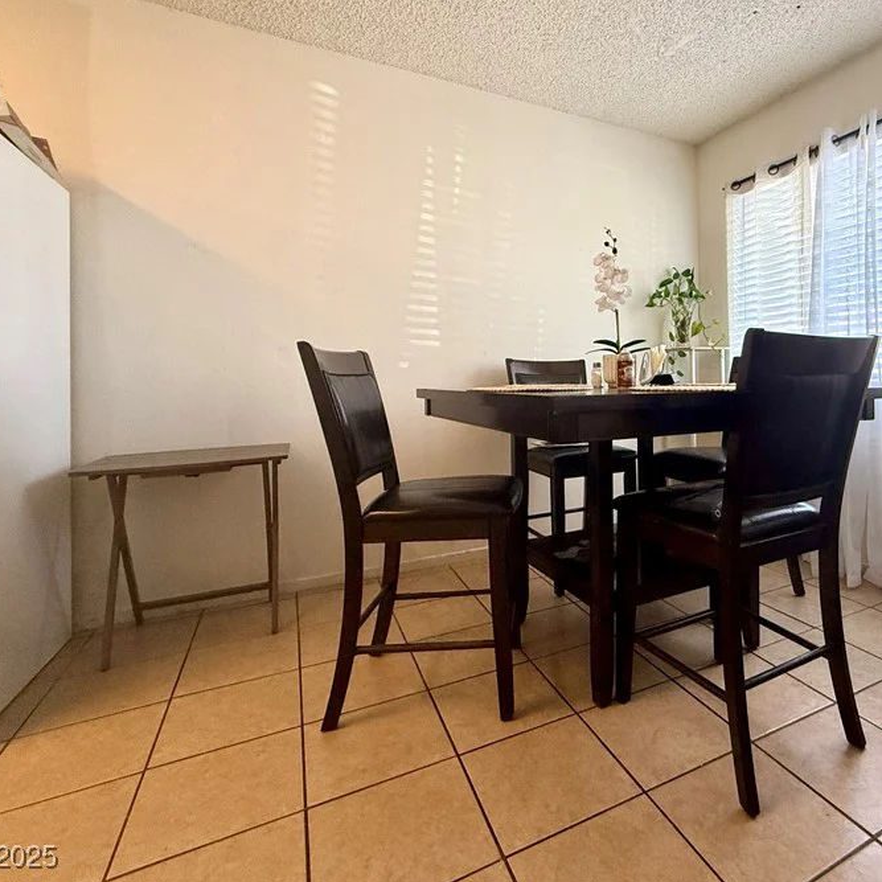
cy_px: 378
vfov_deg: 77.2
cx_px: 600
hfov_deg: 74.8
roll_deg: +0.6
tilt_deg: +0.3
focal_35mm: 19
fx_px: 548
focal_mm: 2.22
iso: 320
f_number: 2.2
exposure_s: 1/120
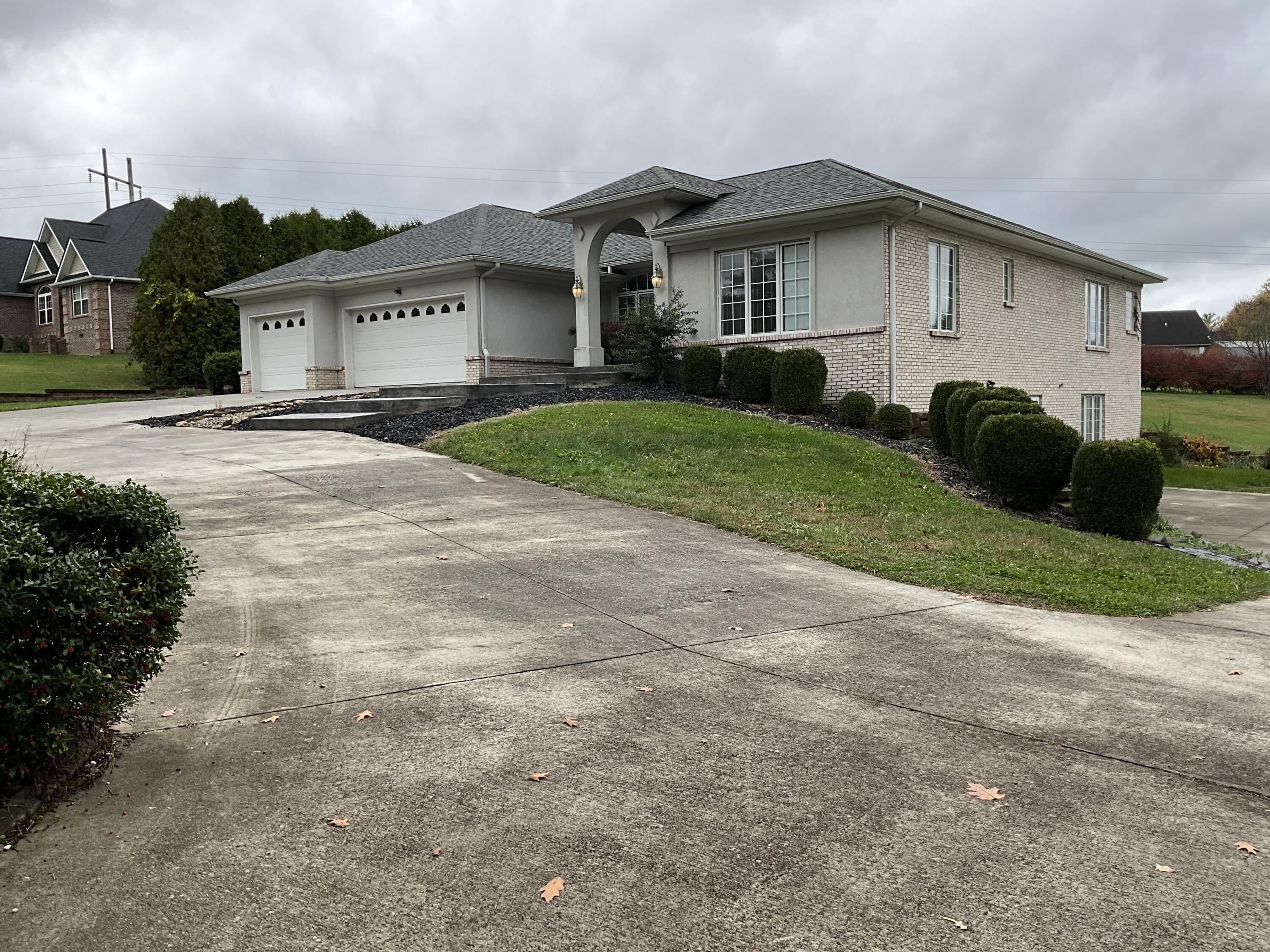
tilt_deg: -2.5
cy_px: 476
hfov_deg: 61.7
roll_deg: +1.6
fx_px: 1064
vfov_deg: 48.2
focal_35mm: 29
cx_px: 635
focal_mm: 3
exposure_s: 1/842
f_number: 1.8
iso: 25
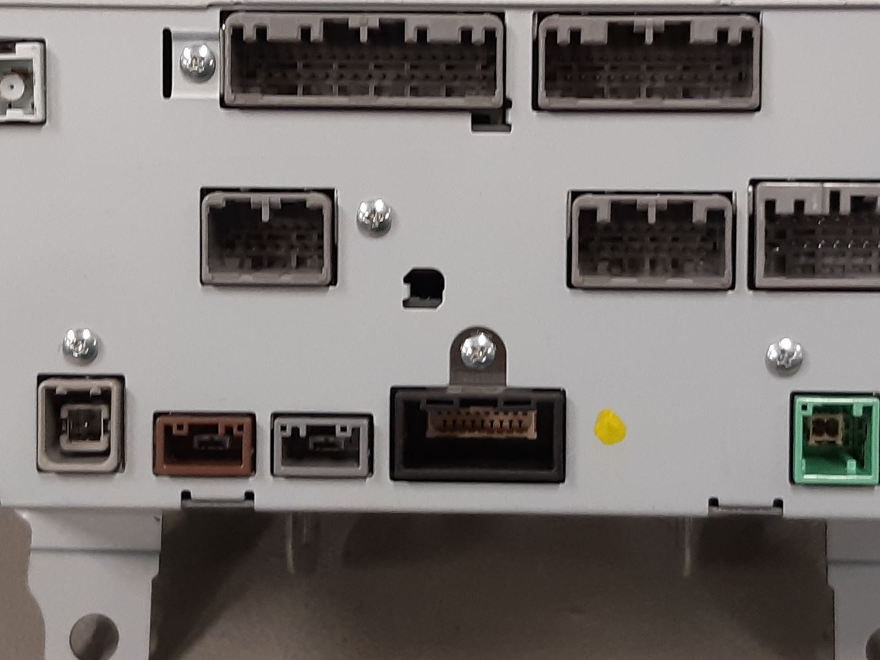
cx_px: 461
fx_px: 1017
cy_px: 267
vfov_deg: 35.8
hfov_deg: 46.8
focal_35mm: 40
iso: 100
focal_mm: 3.93
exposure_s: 1/50
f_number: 1.7
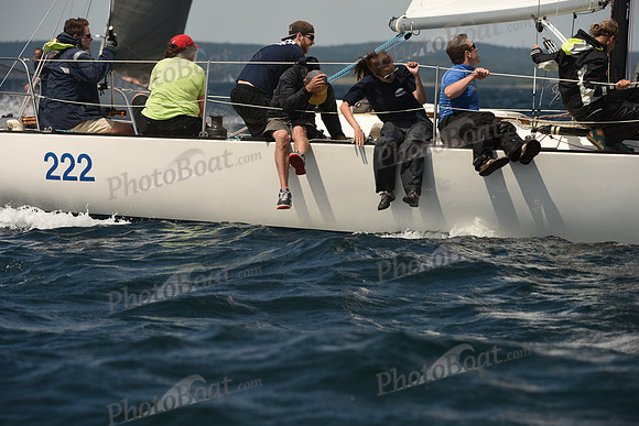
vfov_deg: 4.9
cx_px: 320
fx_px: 4971
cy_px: 213
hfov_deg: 7.4
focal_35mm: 280
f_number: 7.1
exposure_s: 1/1000
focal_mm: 280
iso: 250
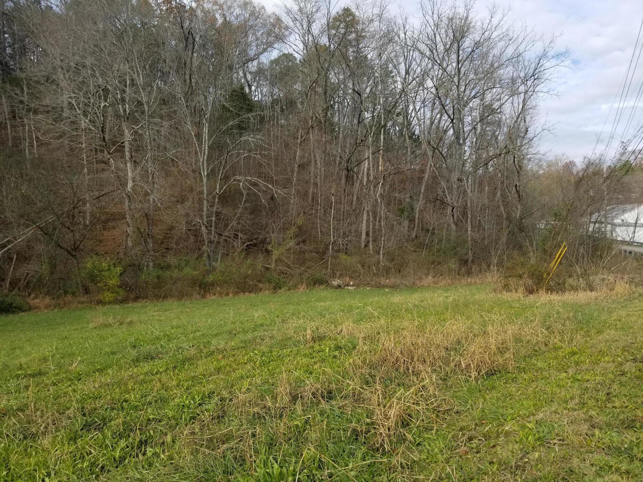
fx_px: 483
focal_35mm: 26
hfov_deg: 67.3
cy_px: 241
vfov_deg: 53.1
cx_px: 322
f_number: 1.7
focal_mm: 4.25
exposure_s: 1/1584
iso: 50
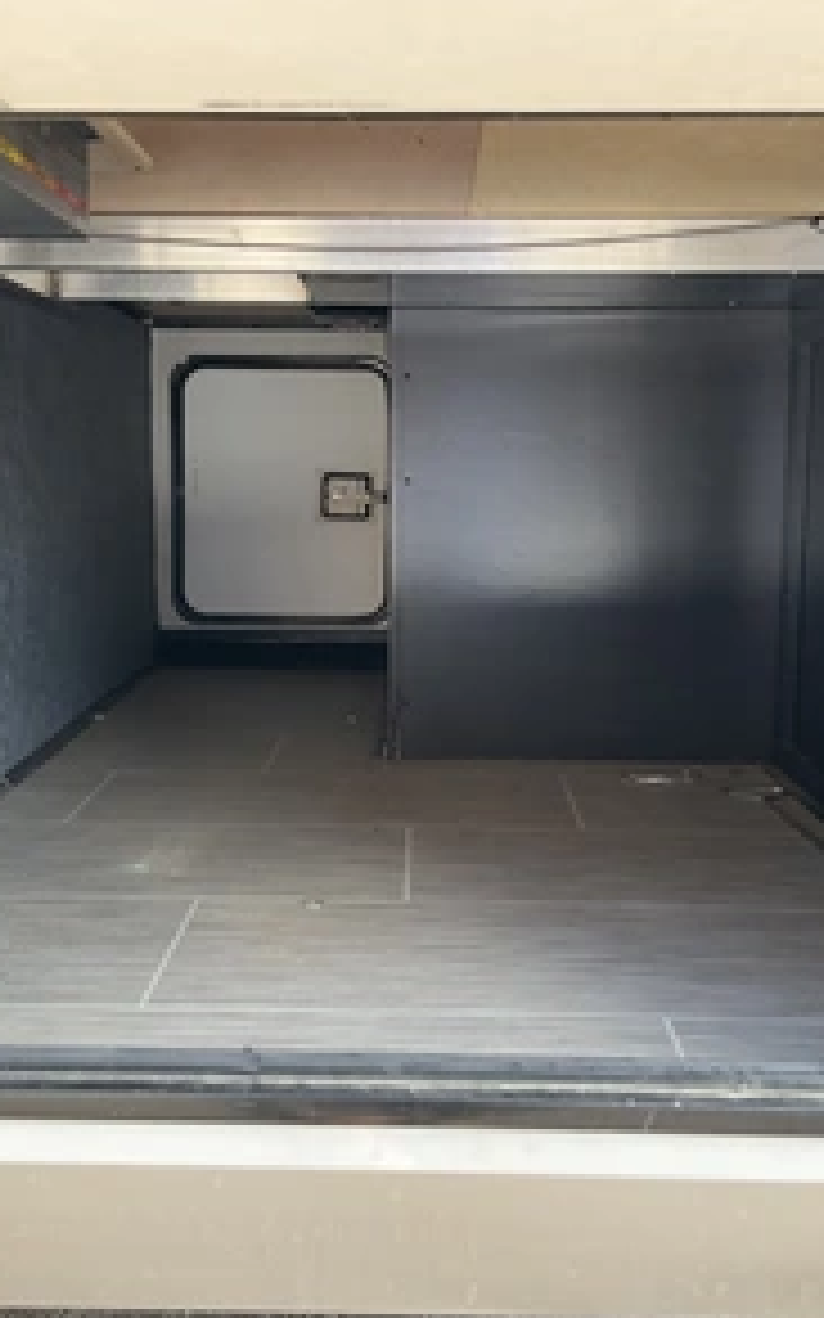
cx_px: 369
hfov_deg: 30.5
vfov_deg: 47.2
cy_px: 657
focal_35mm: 42
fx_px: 1510
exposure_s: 1/118
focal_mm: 3
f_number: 1.8
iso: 64
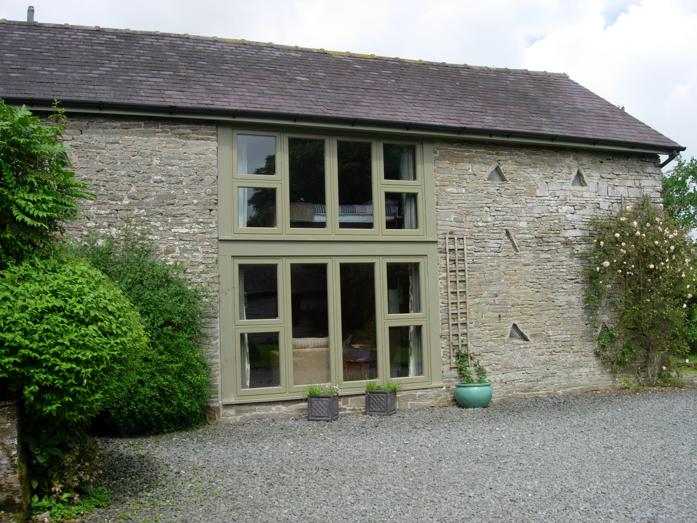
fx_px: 765
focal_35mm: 38
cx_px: 348
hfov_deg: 49.0
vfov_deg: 37.7
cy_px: 262
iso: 64
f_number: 4.8
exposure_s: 1/430
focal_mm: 7.8
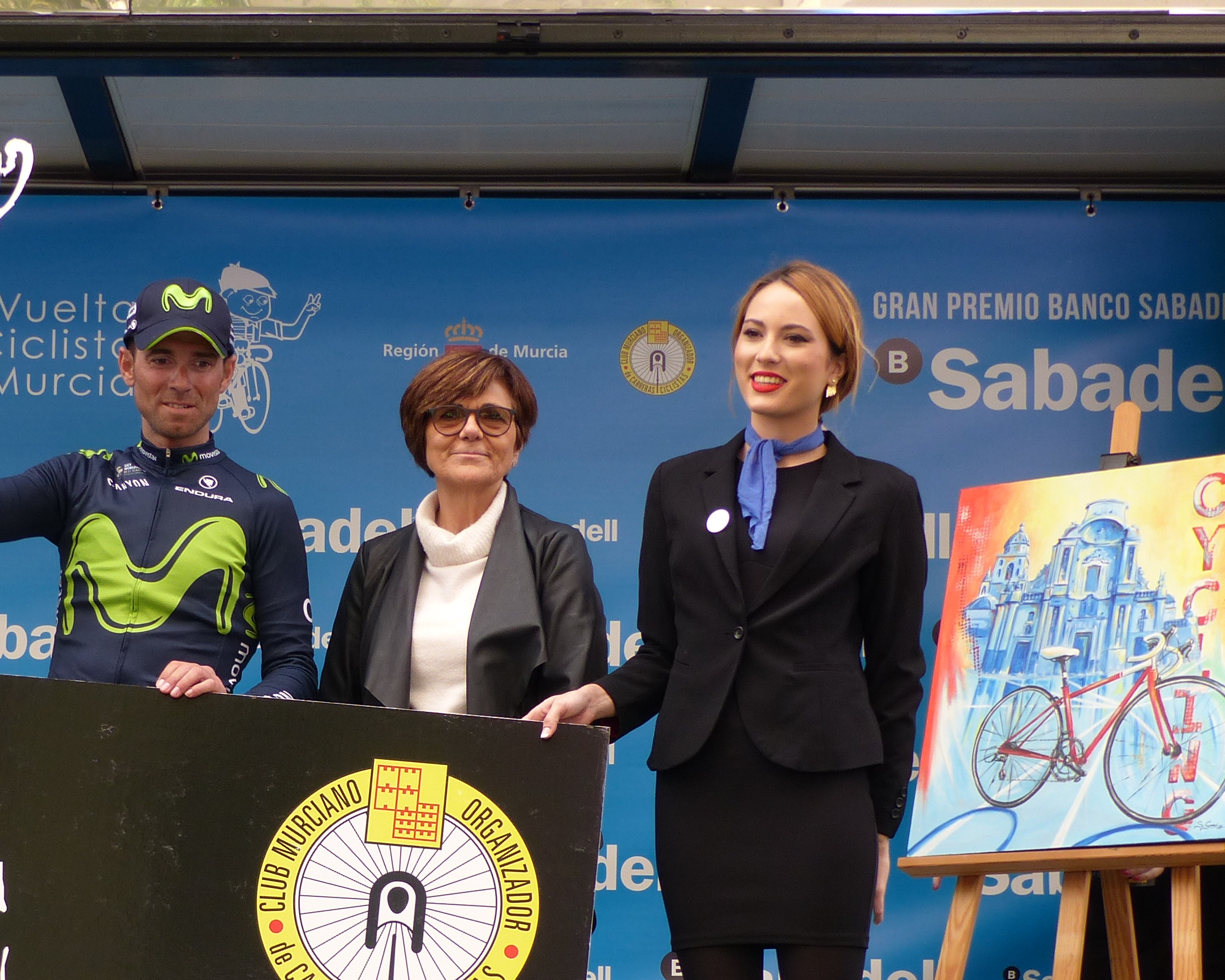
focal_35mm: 110
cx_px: 273
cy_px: 776
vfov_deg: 13.9
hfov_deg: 17.3
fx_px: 3988
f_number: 2.8
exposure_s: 1/200
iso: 100
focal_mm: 10.9
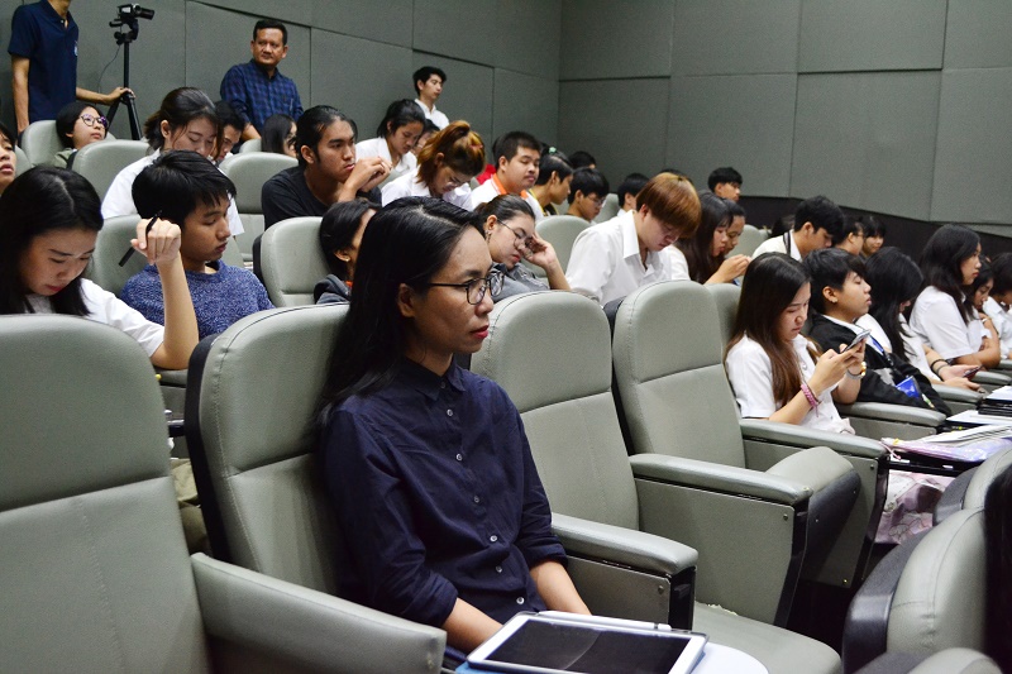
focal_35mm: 39
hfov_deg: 49.6
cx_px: 506
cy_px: 337
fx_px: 1096
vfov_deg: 34.2
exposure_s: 1/30
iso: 1600
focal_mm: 26
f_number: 4.2
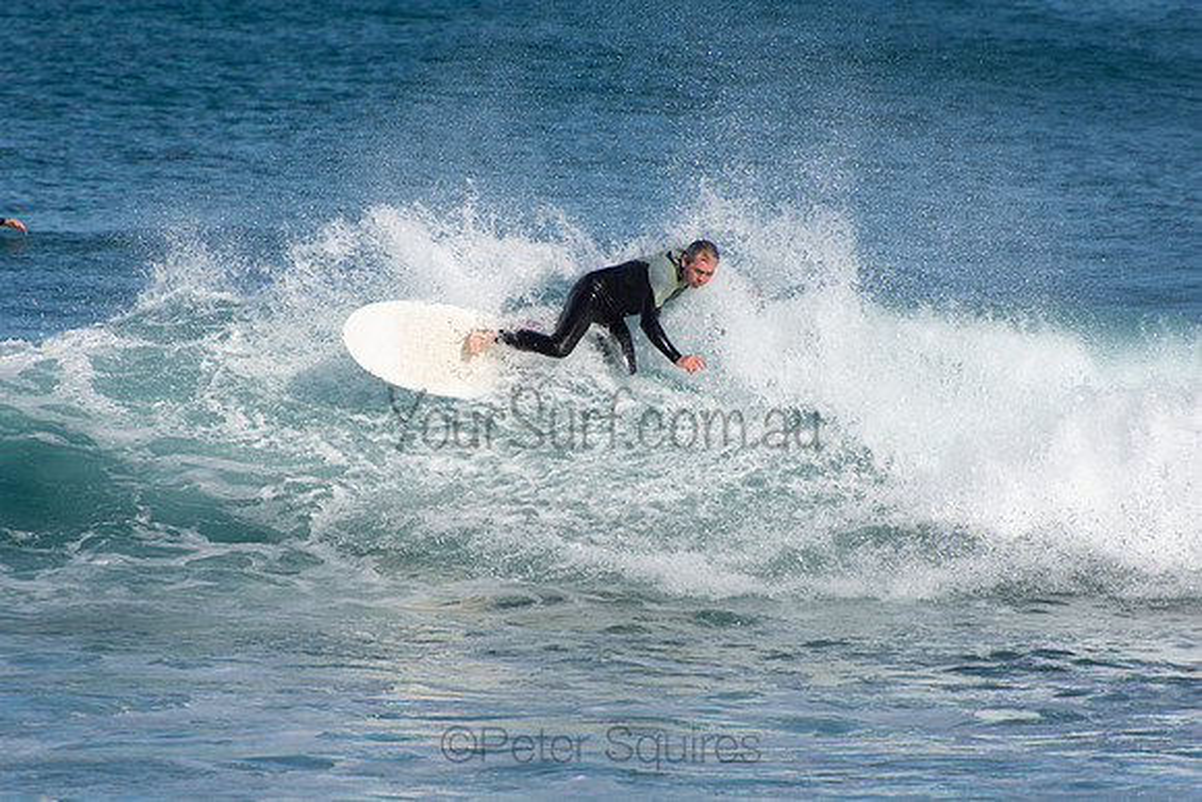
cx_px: 601
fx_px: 20037
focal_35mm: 600
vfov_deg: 2.3
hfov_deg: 3.4
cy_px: 401
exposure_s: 1/1250
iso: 180
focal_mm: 400
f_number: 5.6
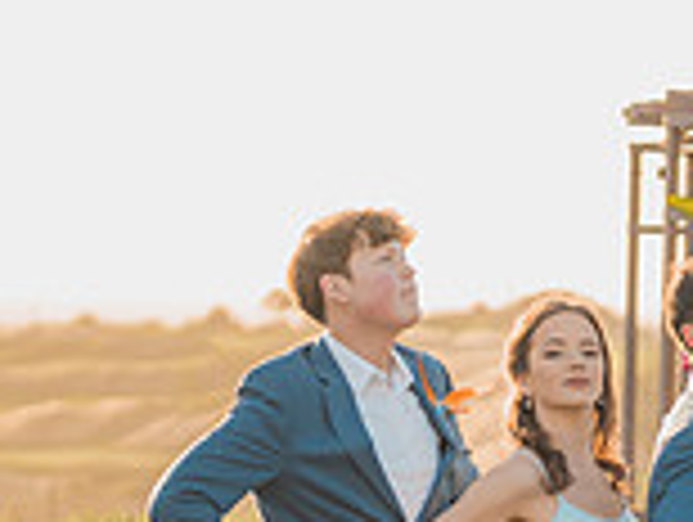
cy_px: 574
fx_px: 3629
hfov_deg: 10.6
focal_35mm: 181
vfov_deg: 8.2
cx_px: 972
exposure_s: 1/3200
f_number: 1.2
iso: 200
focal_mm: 50
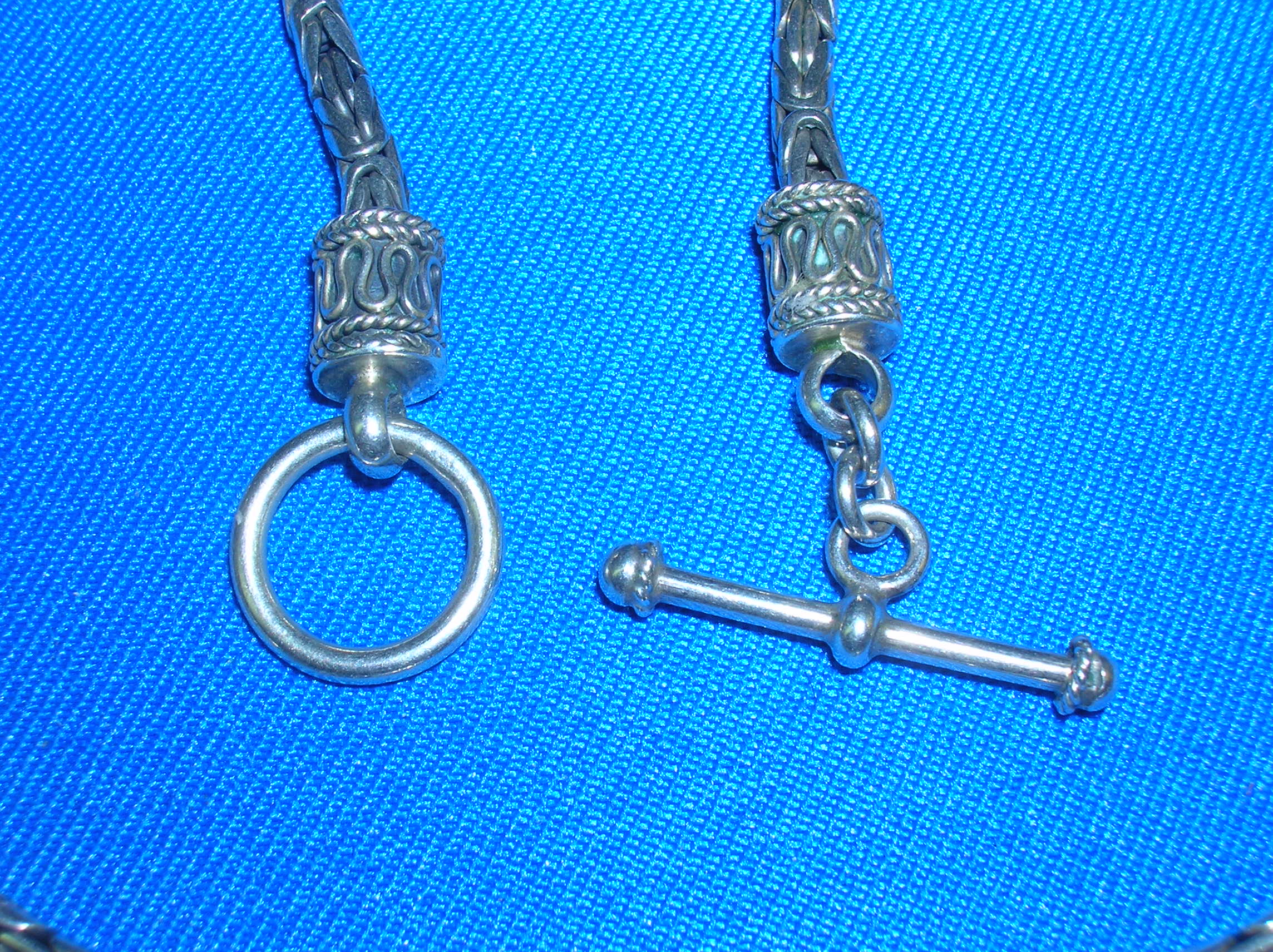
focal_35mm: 54
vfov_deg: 27.0
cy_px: 476
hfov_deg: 35.6
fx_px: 1984
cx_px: 636
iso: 50
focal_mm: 9
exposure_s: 1/60.1
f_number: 5.7
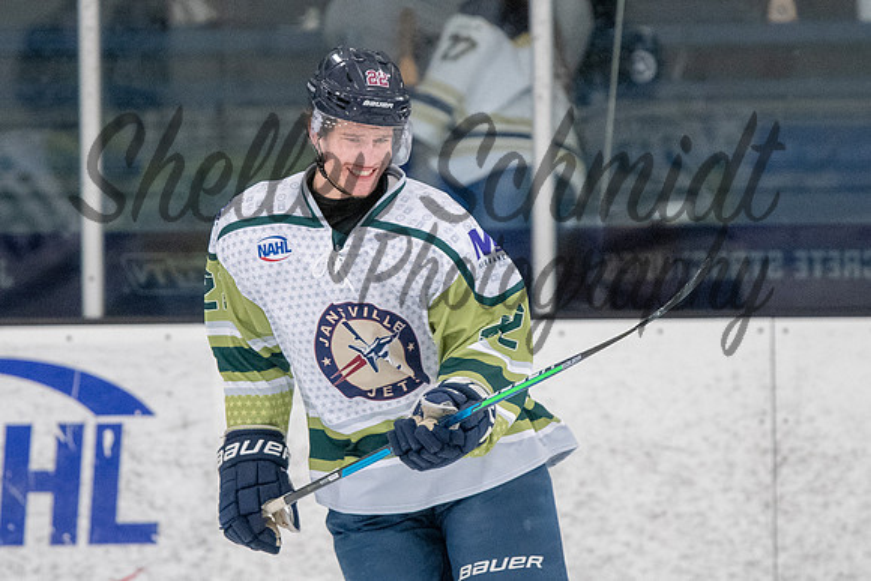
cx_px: 329
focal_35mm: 418
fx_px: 10104
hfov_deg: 4.9
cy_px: 253
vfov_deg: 3.3
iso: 2000
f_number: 3.5
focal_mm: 200
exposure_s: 1/800
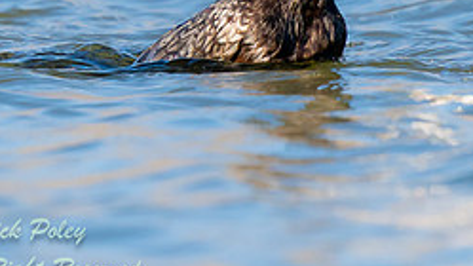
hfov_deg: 0.8
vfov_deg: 0.5
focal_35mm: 2637
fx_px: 33070
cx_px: 296
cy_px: -45
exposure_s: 1/2500
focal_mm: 600
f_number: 7.1
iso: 1250
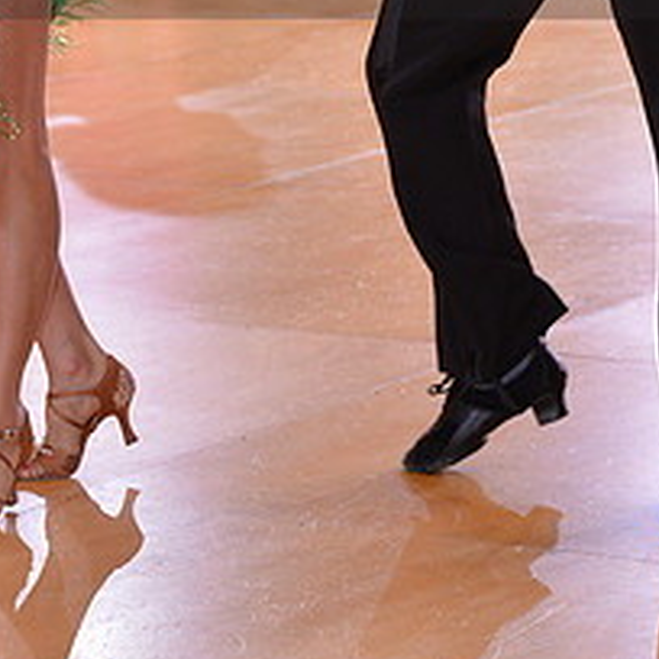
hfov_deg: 6.5
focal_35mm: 270
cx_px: 221
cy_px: -87
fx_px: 5815
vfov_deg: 6.5
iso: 1600
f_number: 5.6
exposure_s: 1/250
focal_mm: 112
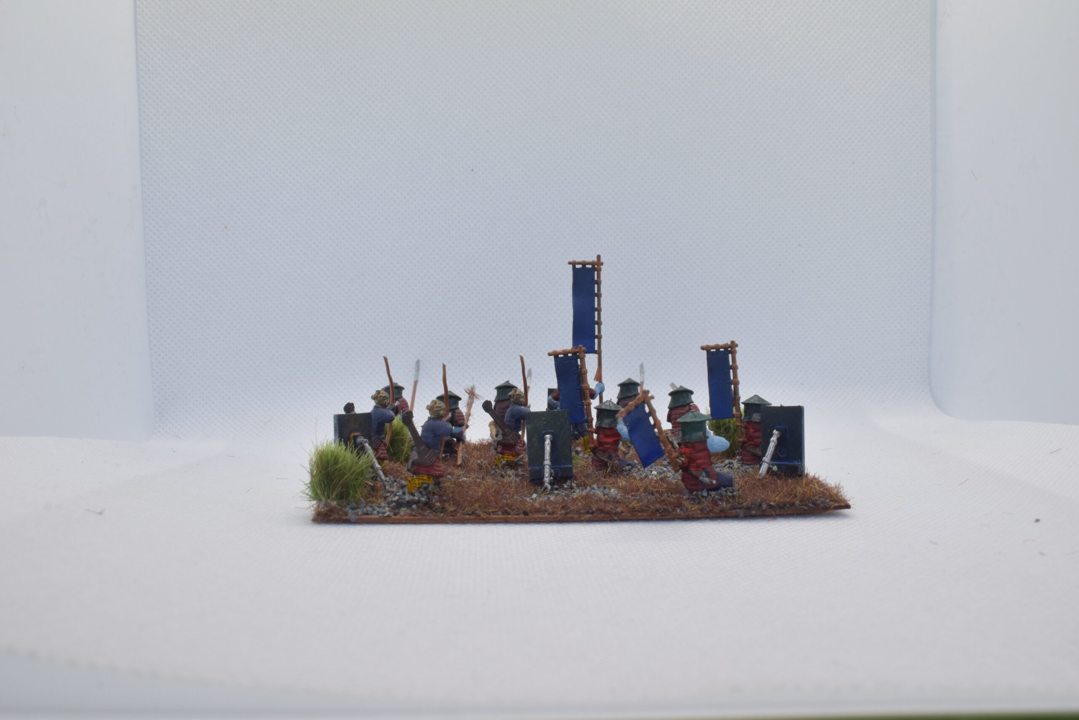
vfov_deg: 35.5
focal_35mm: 38
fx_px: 1124
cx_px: 540
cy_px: 360
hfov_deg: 51.3
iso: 800
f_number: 18
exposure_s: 1/60
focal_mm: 25
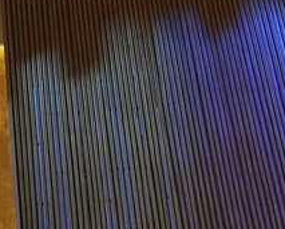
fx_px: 1368
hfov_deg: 11.5
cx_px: -116
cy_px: 97
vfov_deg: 9.6
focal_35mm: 162
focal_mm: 23
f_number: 3.5
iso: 5000
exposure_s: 1/500
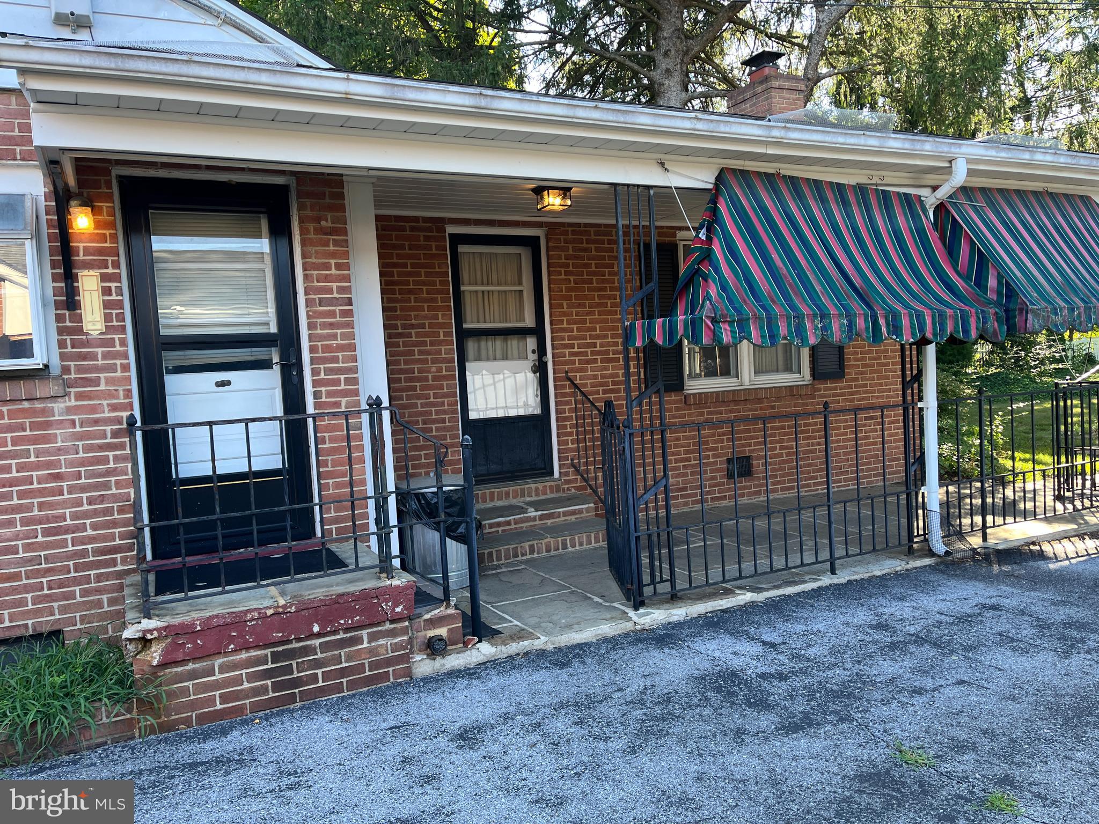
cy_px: 412
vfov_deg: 53.1
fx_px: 825
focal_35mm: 26
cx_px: 550
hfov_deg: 67.3
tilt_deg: -3.9
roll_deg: +3.4
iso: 32
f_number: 1.6
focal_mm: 5.1
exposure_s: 1/122
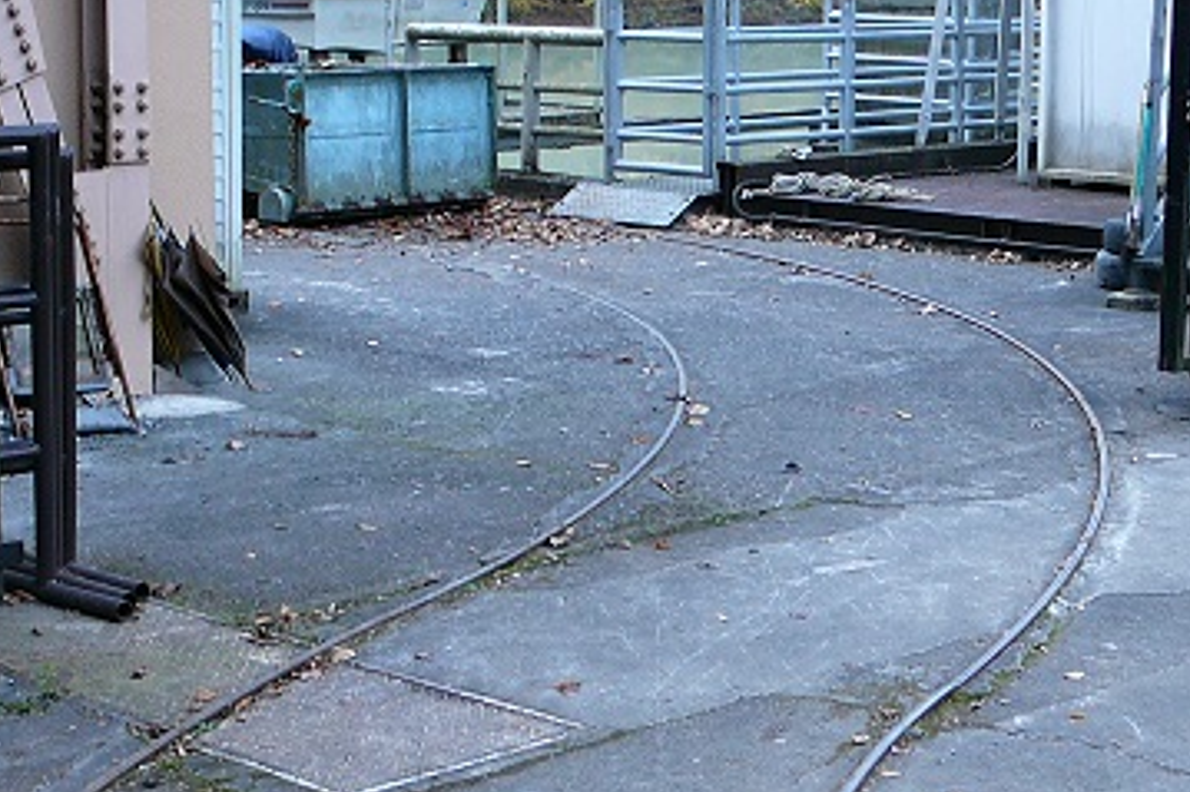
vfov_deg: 16.6
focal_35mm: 82
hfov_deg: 24.8
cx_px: 673
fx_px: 2709
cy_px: 305
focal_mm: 7
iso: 100
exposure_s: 1/30
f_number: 3.3
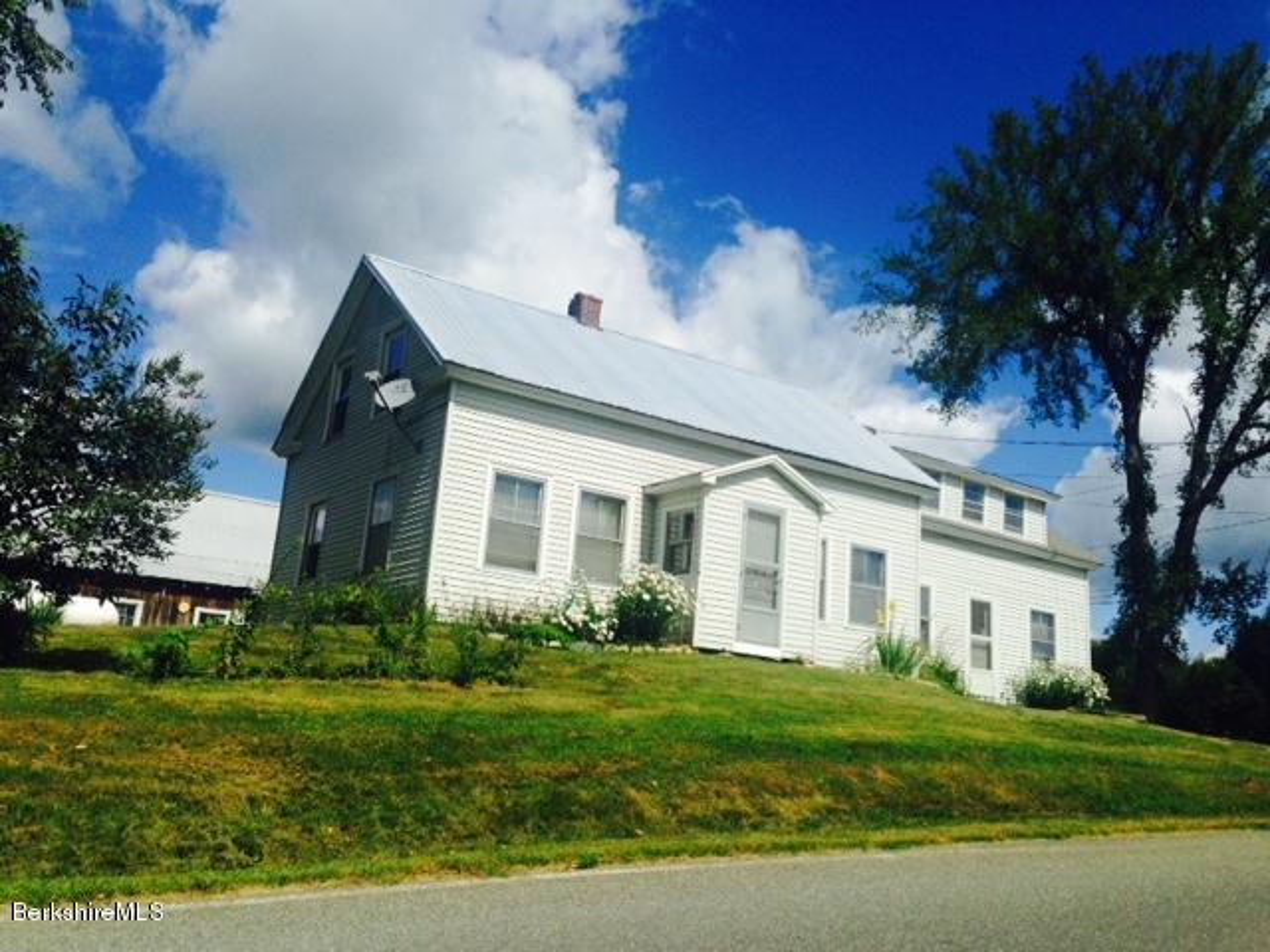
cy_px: 476
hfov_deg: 55.4
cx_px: 635
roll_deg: -2.4
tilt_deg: +10.0
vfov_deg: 42.9
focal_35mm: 33
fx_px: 1211
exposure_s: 1/3876
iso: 50
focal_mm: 4.12
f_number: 2.4
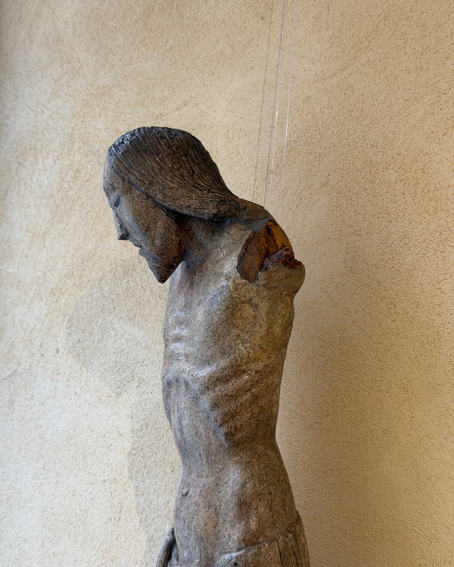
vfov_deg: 36.6
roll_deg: -3.3
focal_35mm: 51
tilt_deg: +6.2
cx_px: 224
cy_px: 306
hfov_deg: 29.7
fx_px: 856
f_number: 1.78
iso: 100
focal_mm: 6.76
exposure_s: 1/50
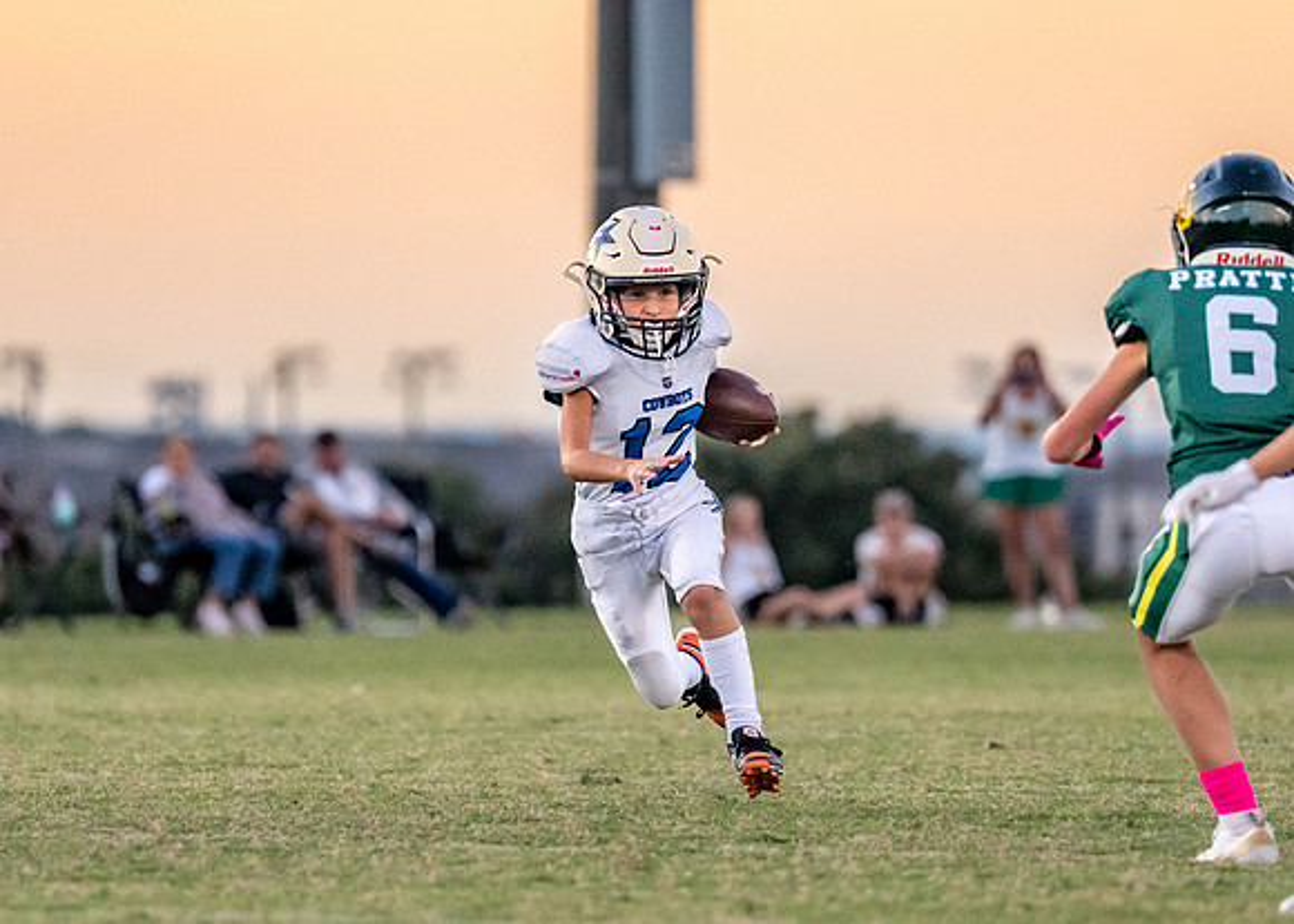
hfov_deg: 4.6
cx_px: 620
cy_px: 447
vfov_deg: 3.3
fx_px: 15981
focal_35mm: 435
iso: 2500
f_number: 2.8
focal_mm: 200
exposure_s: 1/1600
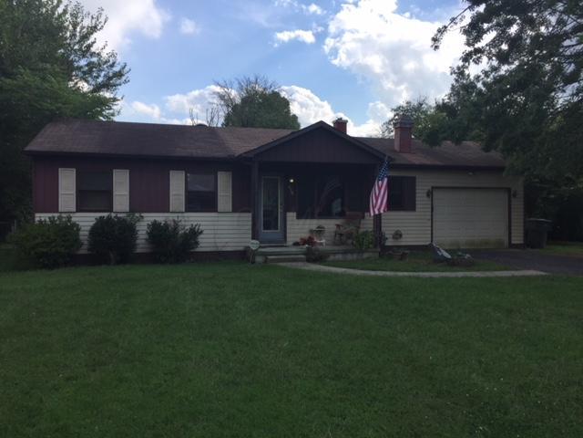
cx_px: 292
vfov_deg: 48.2
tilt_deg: -0.2
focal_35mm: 29
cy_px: 219
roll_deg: -1.2
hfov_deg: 61.7
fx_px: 488
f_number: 2.2
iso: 32
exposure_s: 1/1099
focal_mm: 4.15
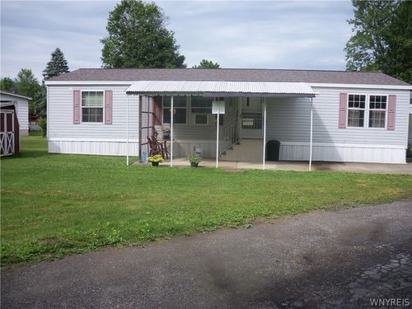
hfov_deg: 49.0
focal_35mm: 38
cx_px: 206
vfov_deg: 37.7
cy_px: 154
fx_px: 452
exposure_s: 1/500
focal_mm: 6.3
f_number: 3.5
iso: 100
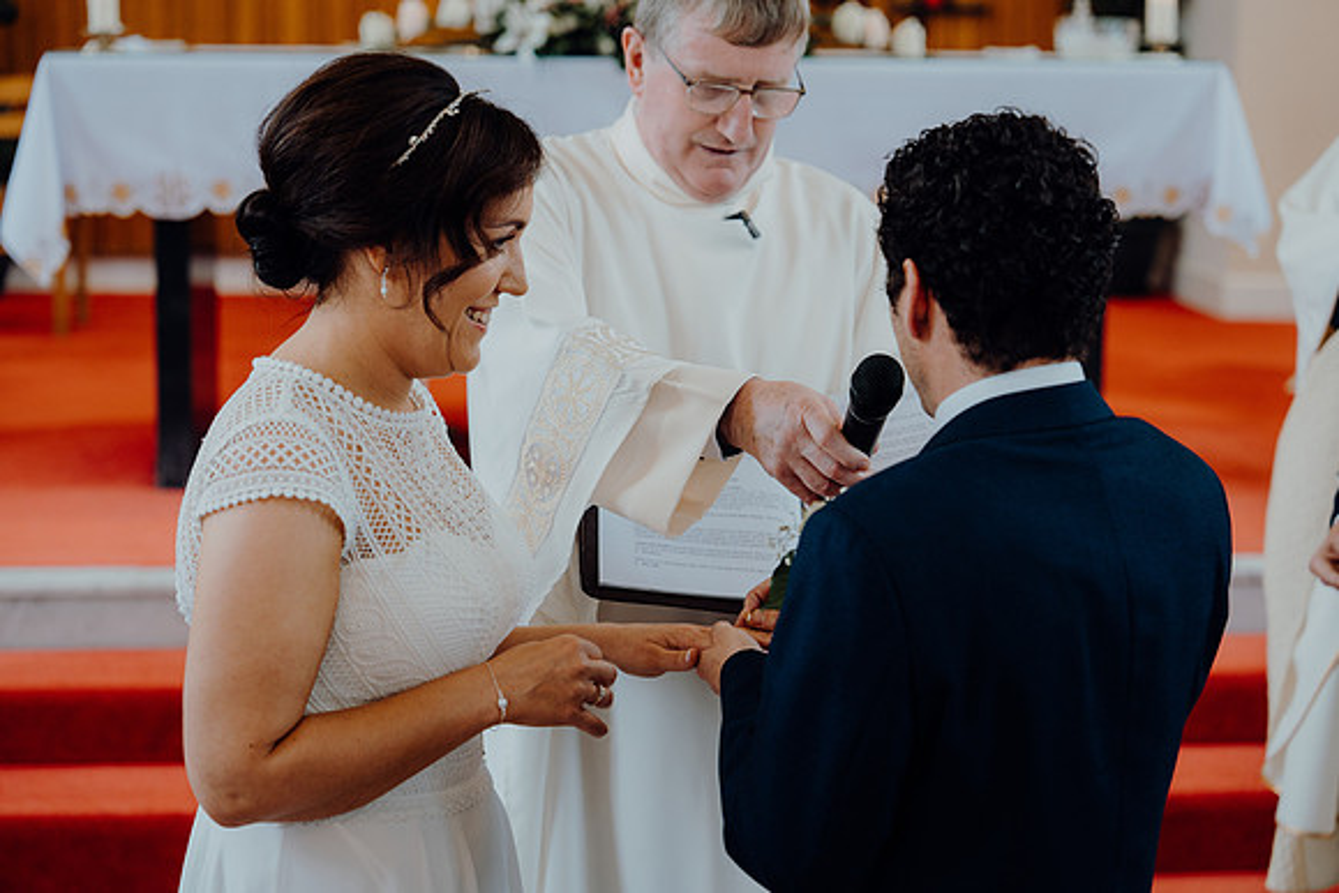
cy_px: 446
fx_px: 2604
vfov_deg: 19.5
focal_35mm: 70
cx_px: 670
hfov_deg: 28.8
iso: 500
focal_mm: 70
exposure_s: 1/200
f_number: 2.8
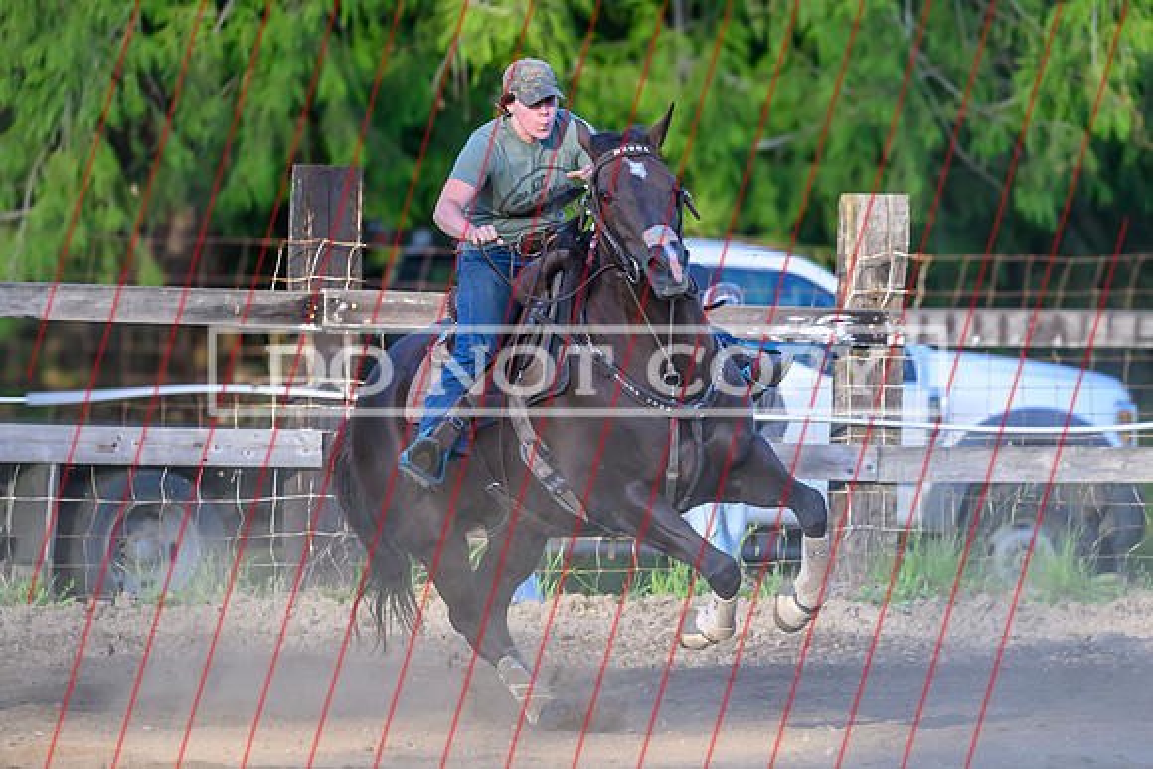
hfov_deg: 5.8
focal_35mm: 357
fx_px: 11451
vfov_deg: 3.8
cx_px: 624
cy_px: 453
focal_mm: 190
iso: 800
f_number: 2.8
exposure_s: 1/2500
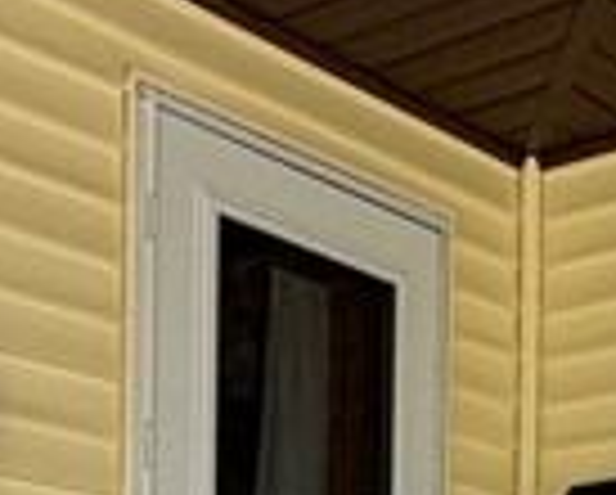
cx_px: 499
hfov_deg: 18.6
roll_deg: -0.6
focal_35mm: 102
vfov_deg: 13.3
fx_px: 1862
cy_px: 954
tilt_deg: -2.4
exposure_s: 1/451
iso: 64
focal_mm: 2.22
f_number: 2.2
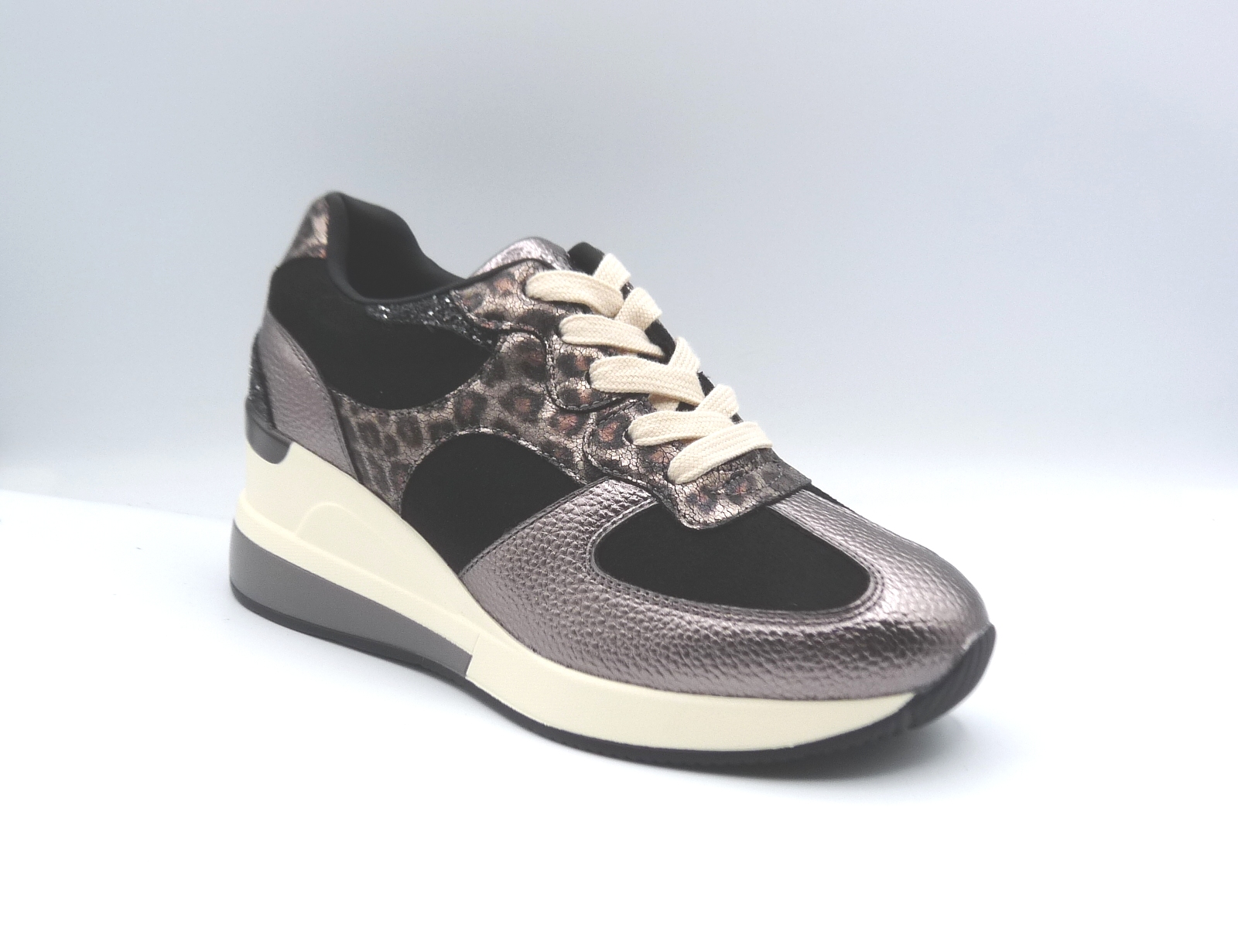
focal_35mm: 35
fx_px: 1252
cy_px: 464
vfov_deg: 40.7
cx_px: 619
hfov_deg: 52.6
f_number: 4.5
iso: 100
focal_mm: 4.8
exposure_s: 1/200
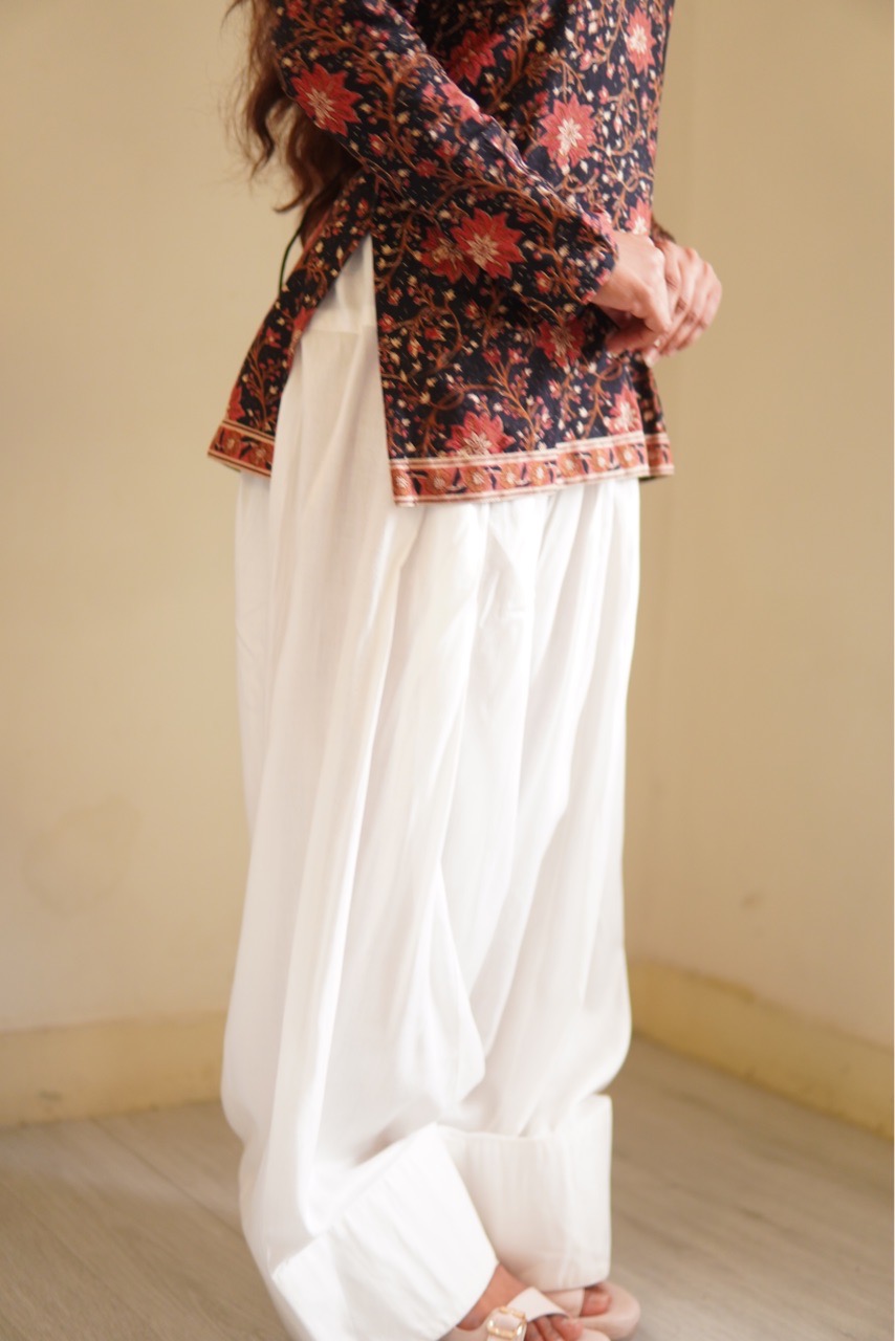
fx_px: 1677
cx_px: 448
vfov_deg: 43.6
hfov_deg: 29.9
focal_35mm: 45
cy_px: 670
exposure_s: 1/30
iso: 320
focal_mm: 30
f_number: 1.4
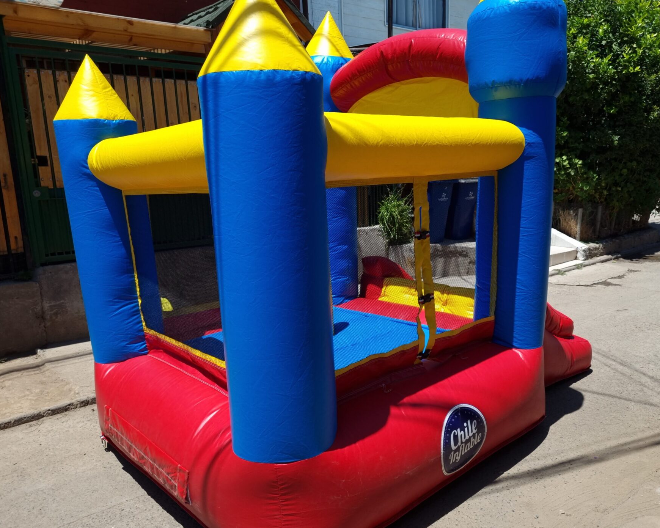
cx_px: 357
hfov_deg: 62.1
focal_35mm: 28
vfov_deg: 51.5
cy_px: 272
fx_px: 547
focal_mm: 5.4
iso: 50
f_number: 1.8
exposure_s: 1/1880
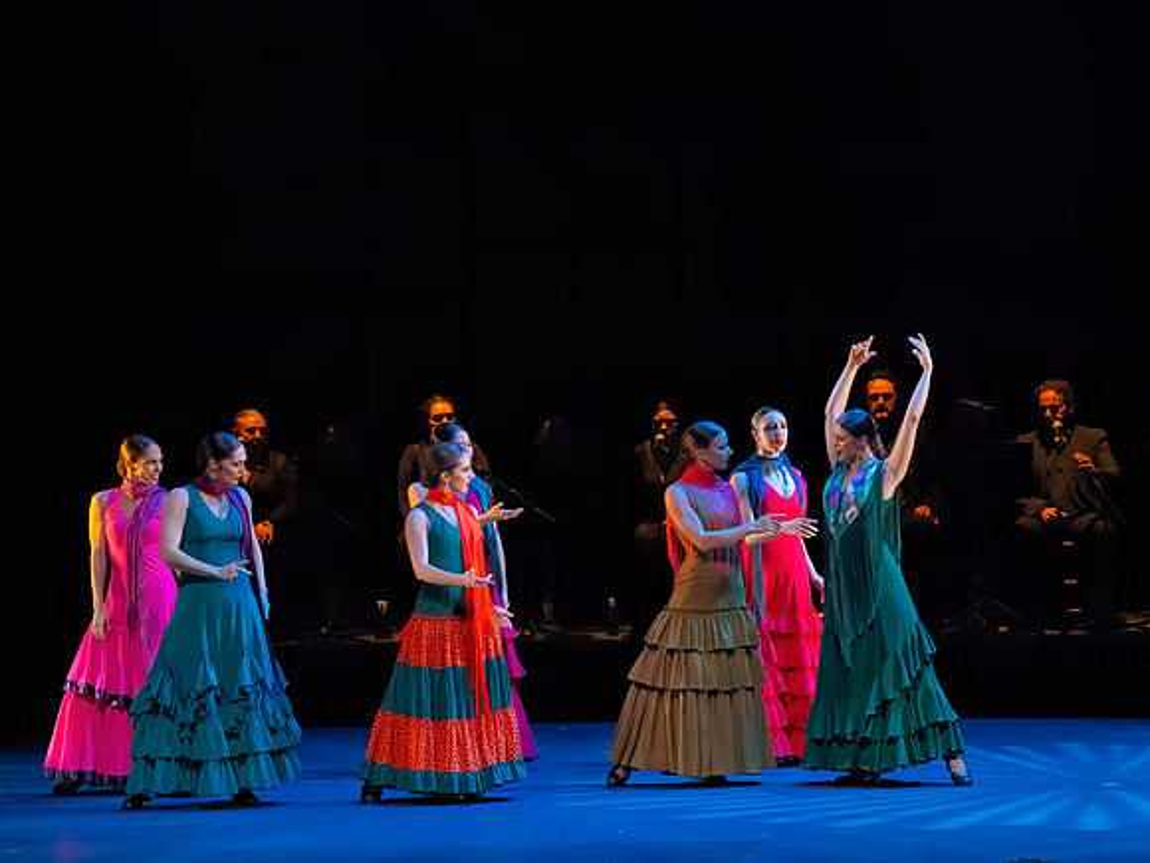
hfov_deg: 8.1
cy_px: 453
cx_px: 679
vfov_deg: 6.1
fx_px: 8114
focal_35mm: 244
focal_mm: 215
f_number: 8
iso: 25600
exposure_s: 1/400
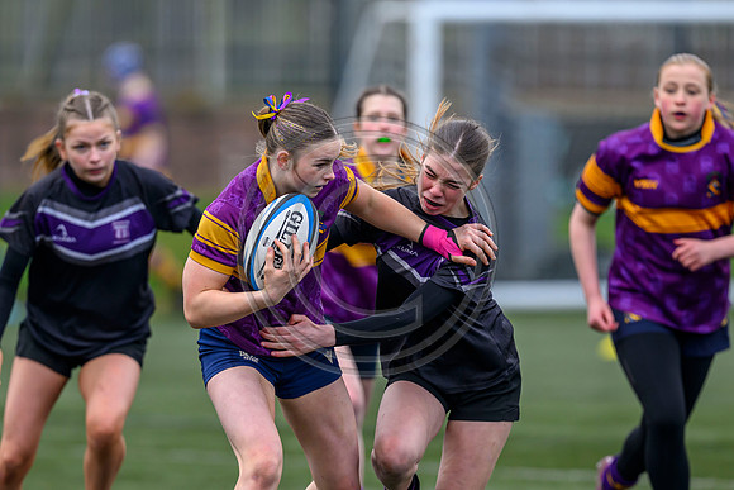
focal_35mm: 574
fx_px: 11697
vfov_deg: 2.4
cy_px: 313
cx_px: 274
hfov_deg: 3.6
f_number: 3.5
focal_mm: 400
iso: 640
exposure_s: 1/2000
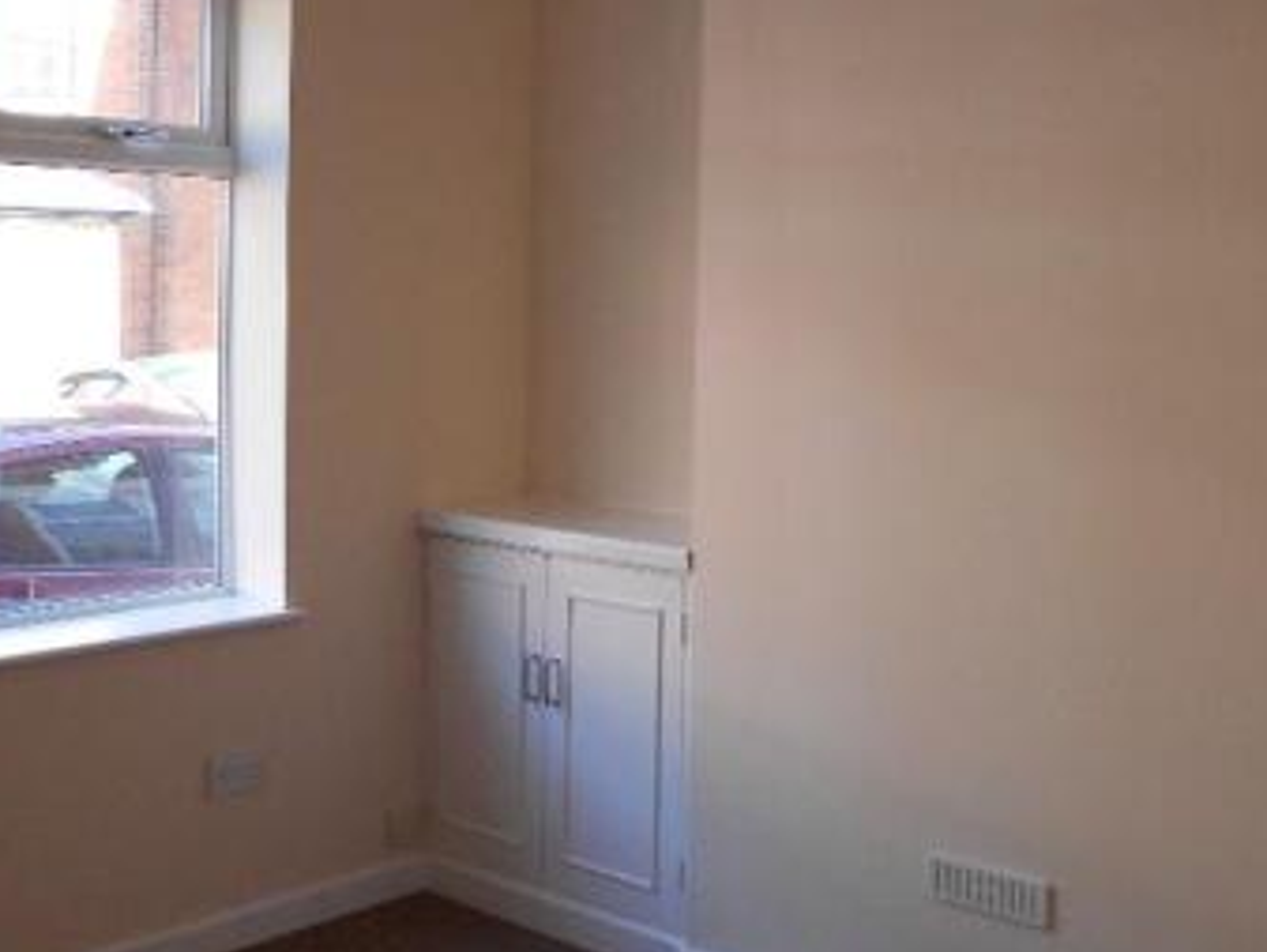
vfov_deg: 32.1
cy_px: 367
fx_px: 1648
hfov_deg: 42.0
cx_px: 694
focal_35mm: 45
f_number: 3.2
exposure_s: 1/50
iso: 80
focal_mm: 4.6
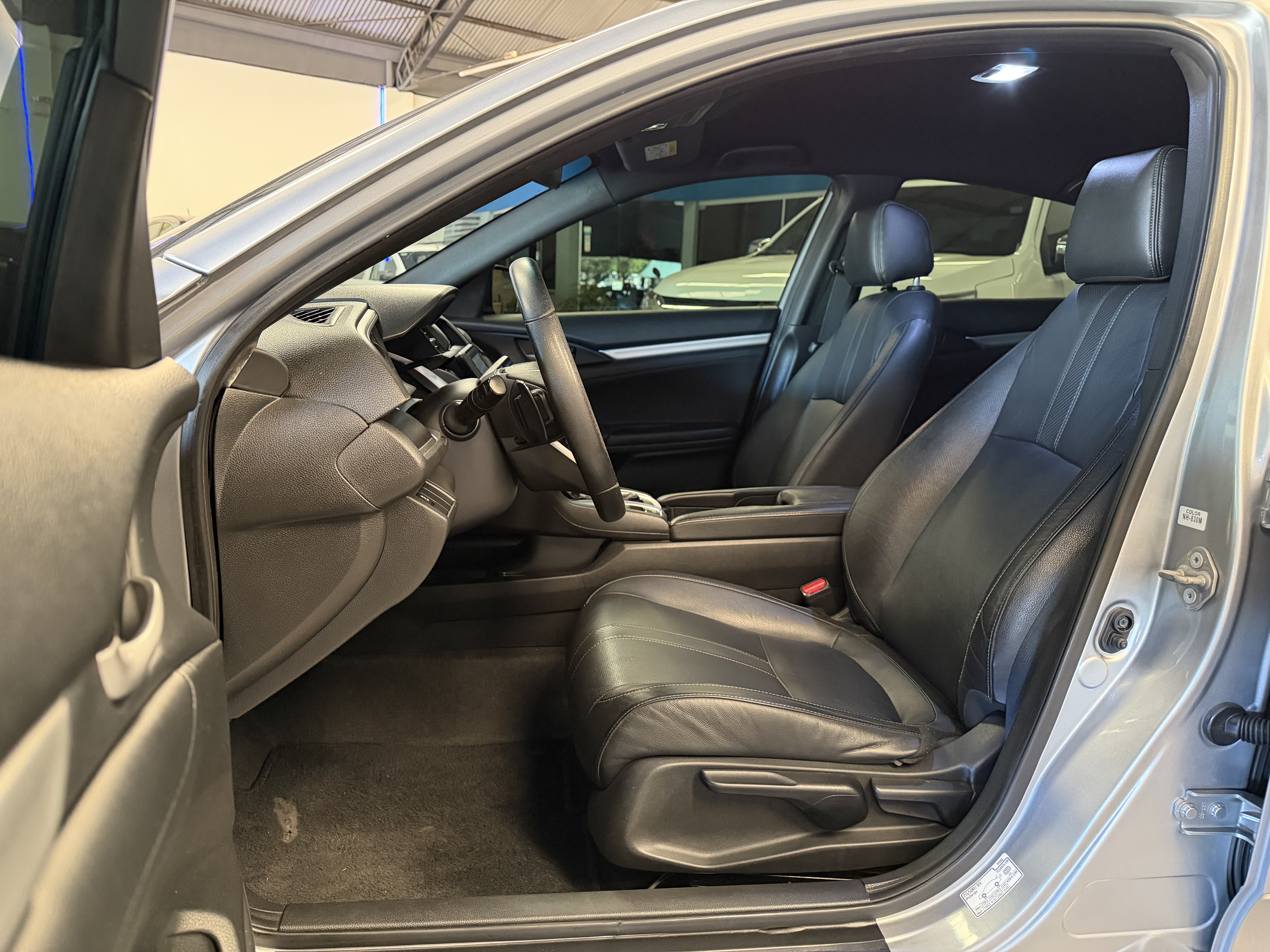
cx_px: 635
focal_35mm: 24
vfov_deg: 56.8
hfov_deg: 71.6
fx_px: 881
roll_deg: -2.4
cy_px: 476
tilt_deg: -11.3
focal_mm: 6.76
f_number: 1.78
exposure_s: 1/41
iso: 800
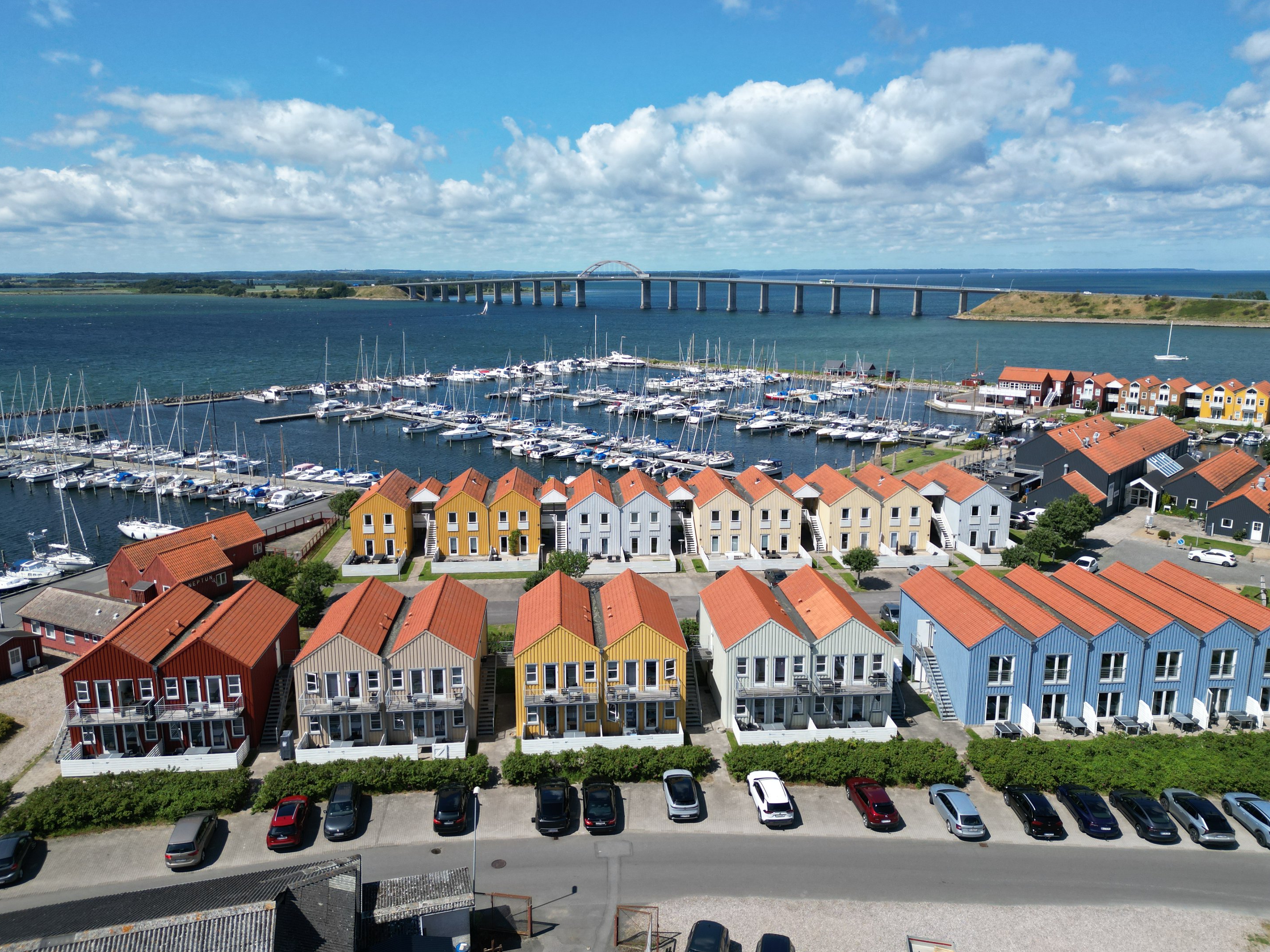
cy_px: 467
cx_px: 621
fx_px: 917
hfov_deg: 69.4
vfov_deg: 54.9
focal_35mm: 25
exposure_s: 1/3200
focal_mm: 6.72
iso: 110
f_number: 1.7
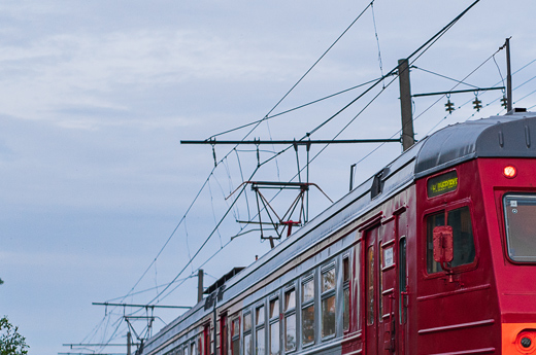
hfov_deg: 16.5
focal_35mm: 123
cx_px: 462
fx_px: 1828
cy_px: 264
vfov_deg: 11.1
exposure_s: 1/160
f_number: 2.2
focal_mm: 50
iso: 1000
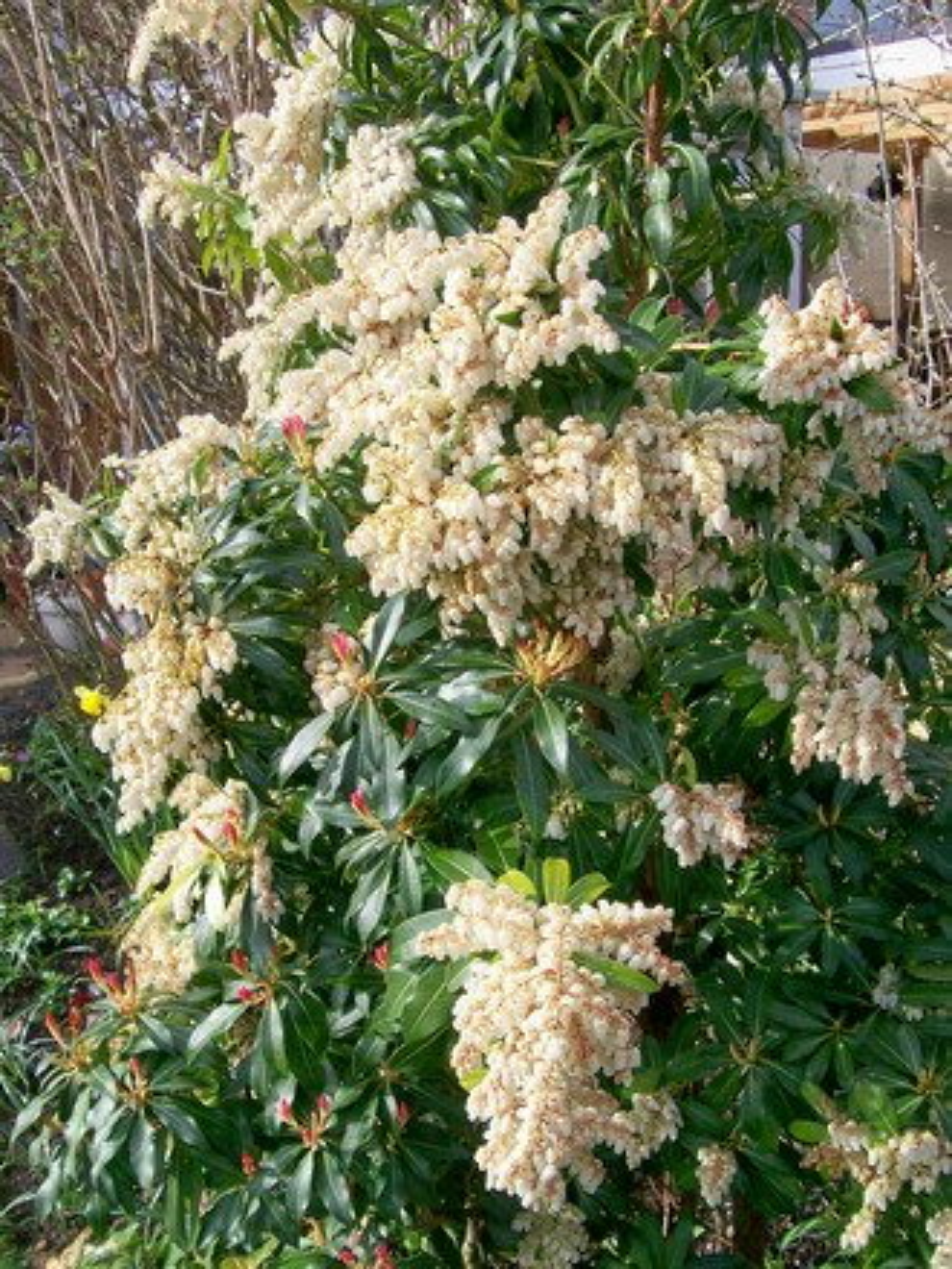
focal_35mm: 36
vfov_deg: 51.4
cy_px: 634
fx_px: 1320
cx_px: 476
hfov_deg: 39.7
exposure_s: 1/279
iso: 80
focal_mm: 6
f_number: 4.8
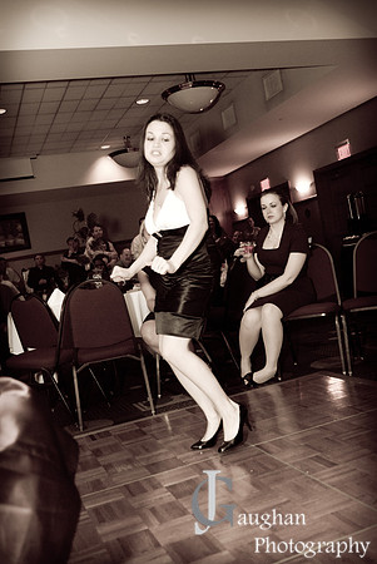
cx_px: 188
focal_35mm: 36
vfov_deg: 53.1
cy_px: 282
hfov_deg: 37.0
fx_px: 564
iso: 640
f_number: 2.8
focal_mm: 24
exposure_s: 1/60
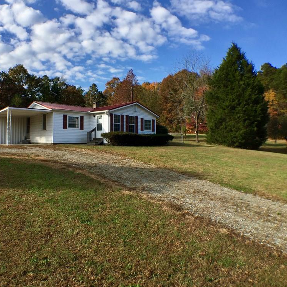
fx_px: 328
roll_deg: -0.2
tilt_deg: +0.0
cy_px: 141
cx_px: 111
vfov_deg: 47.2
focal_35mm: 35
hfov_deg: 46.9
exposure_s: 1/1464
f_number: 2.2
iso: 32
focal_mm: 4.15
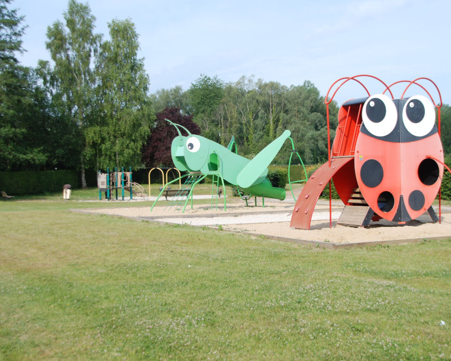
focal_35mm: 55
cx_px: 244
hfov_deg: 34.1
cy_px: 178
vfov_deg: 27.6
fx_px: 734
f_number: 7.1
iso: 100
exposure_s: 1/200
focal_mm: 32
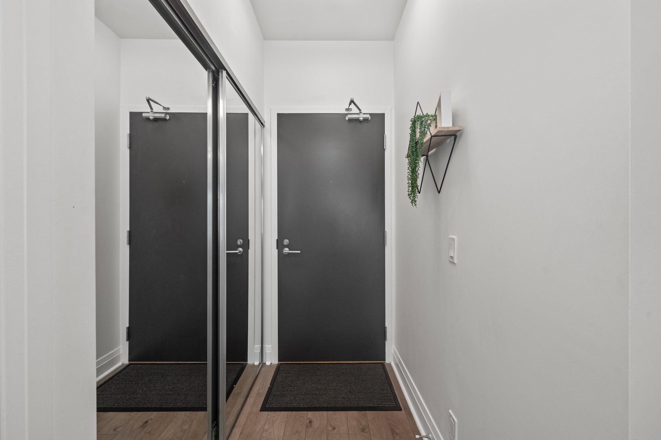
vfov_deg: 77.3
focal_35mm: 15
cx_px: 330
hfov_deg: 100.4
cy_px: 220
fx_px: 275
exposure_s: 1/30
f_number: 8
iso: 5000
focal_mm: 15
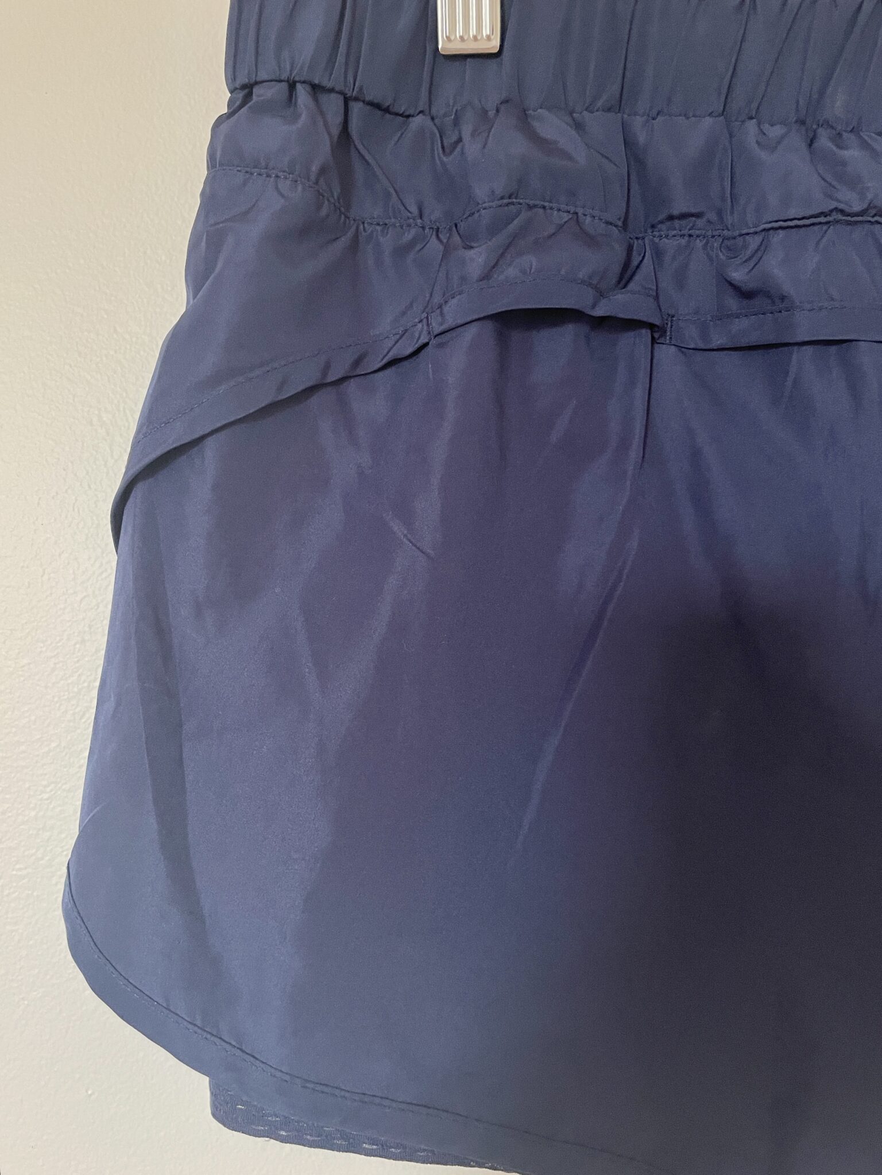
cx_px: 441
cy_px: 588
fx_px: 883
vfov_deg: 67.3
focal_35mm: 26
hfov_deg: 53.1
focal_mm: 4.2
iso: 160
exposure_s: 1/60
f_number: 1.6
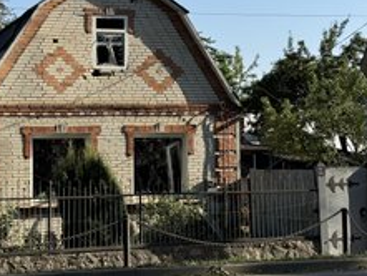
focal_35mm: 87
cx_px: 158
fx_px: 923
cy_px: 106
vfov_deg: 17.0
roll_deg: +1.6
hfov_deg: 22.5
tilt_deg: +2.9
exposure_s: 1/2710
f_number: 1.78
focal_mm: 6.76
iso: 64
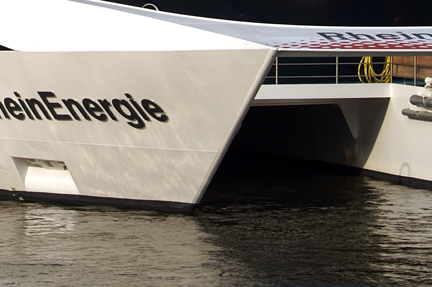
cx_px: -10
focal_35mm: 348
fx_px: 4171
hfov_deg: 5.9
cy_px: -179
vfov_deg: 3.9
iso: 100
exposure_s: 1/200
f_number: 10
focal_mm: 70
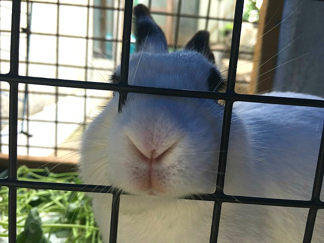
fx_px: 271
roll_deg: -3.7
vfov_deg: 48.2
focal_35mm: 29
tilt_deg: -10.2
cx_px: 162
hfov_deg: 61.7
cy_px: 122
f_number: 2.2
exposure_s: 1/120
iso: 25
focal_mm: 4.15
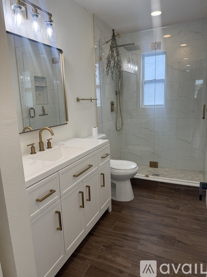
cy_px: 138
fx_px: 191
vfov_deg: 71.6
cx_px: 104
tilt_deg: -11.6
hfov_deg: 56.8
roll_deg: +1.7
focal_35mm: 24
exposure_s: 1/179
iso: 64
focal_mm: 6.76
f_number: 1.78
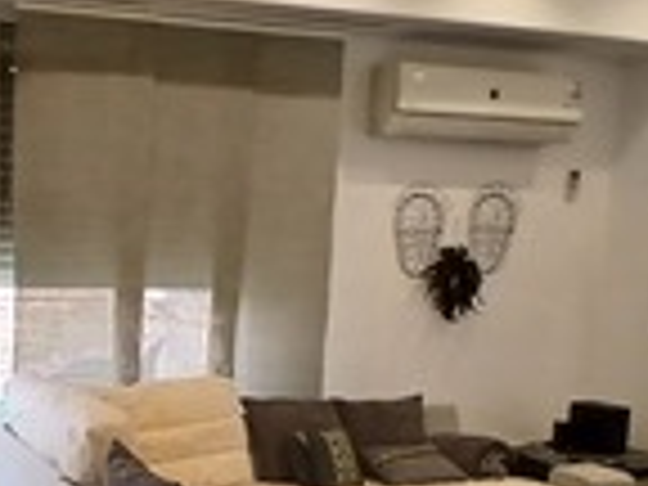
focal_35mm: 54
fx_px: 1011
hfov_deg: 33.5
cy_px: 376
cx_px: 56
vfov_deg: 26.6
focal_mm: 1.4
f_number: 2.2
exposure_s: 1/33.3
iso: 80
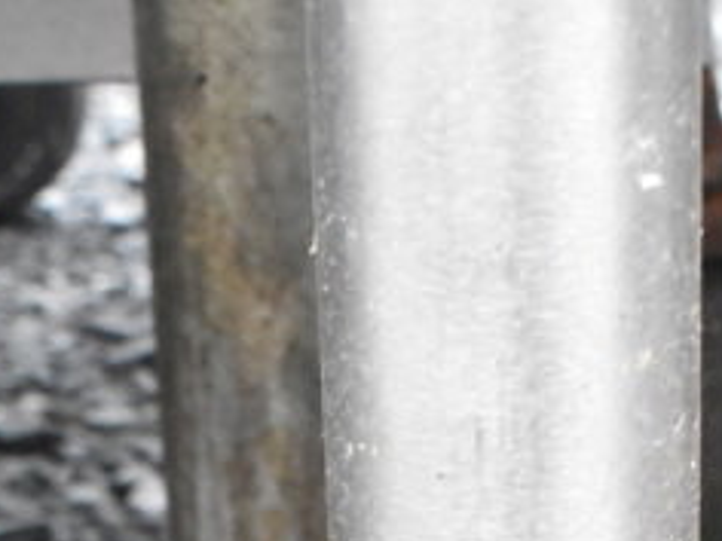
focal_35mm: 162
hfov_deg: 12.2
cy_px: 1371
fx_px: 3376
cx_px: 499
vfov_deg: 8.3
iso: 6400
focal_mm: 29
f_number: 10
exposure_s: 1/400
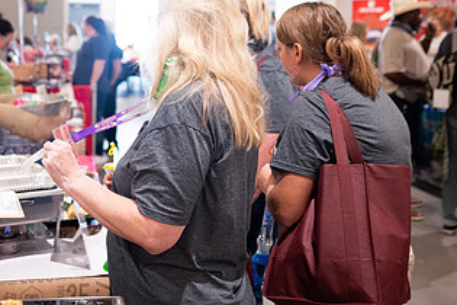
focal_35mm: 50
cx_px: 135
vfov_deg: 26.6
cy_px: 69
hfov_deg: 38.9
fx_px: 635
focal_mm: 24
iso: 1600
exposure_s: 1/200
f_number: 1.8
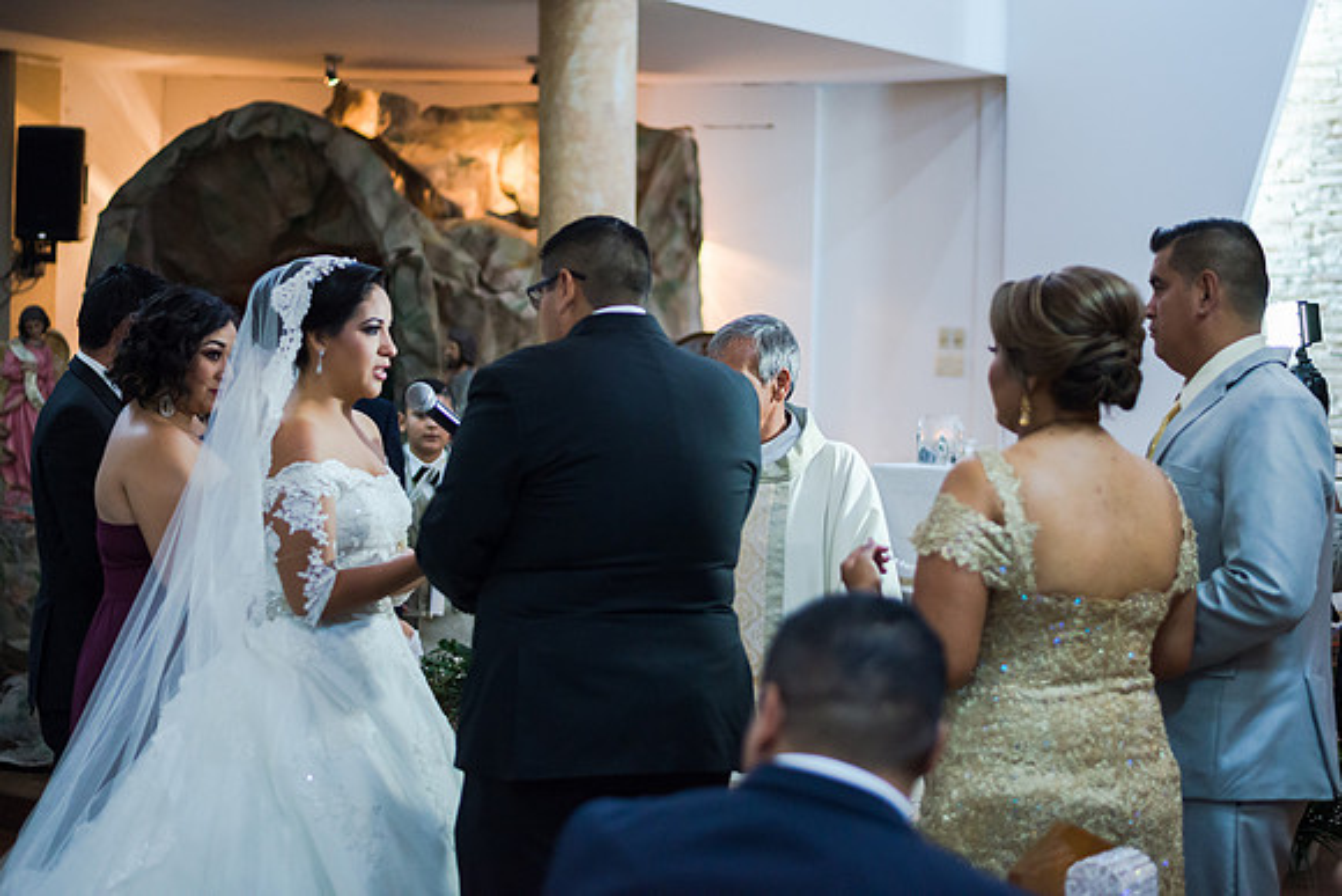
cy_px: 360
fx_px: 2231
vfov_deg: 22.7
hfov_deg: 33.5
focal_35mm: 60
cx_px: 704
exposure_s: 1/500
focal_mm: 50
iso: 1600
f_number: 1.8
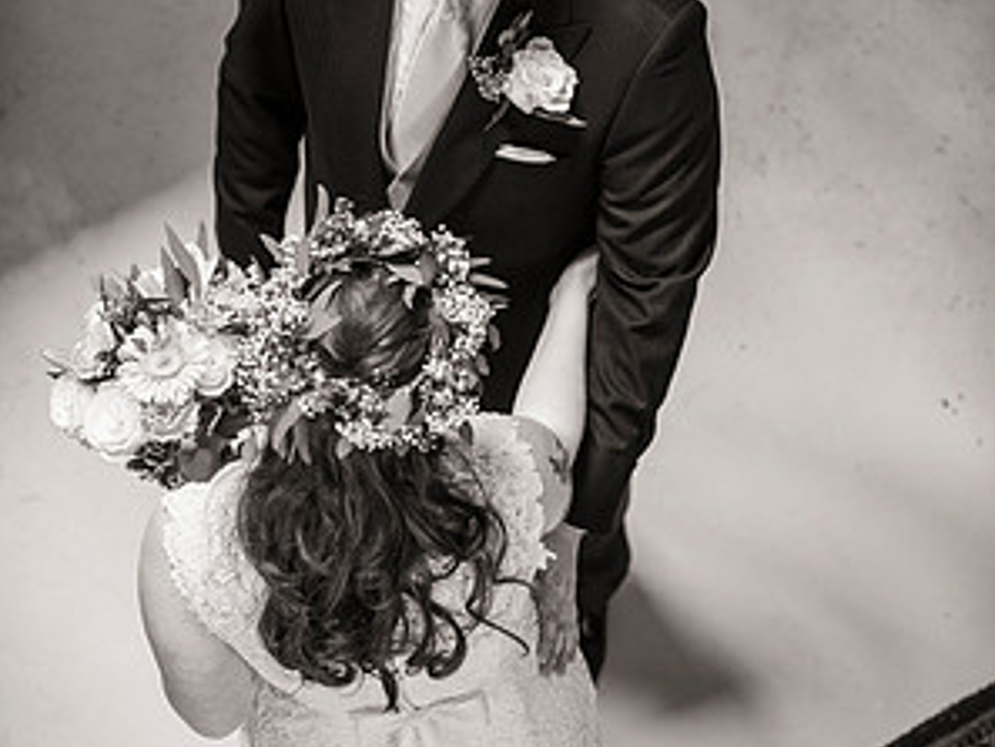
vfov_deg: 14.4
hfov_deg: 19.3
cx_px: 496
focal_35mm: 102
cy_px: 161
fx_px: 2933
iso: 1600
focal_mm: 70
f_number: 2.8
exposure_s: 1/80
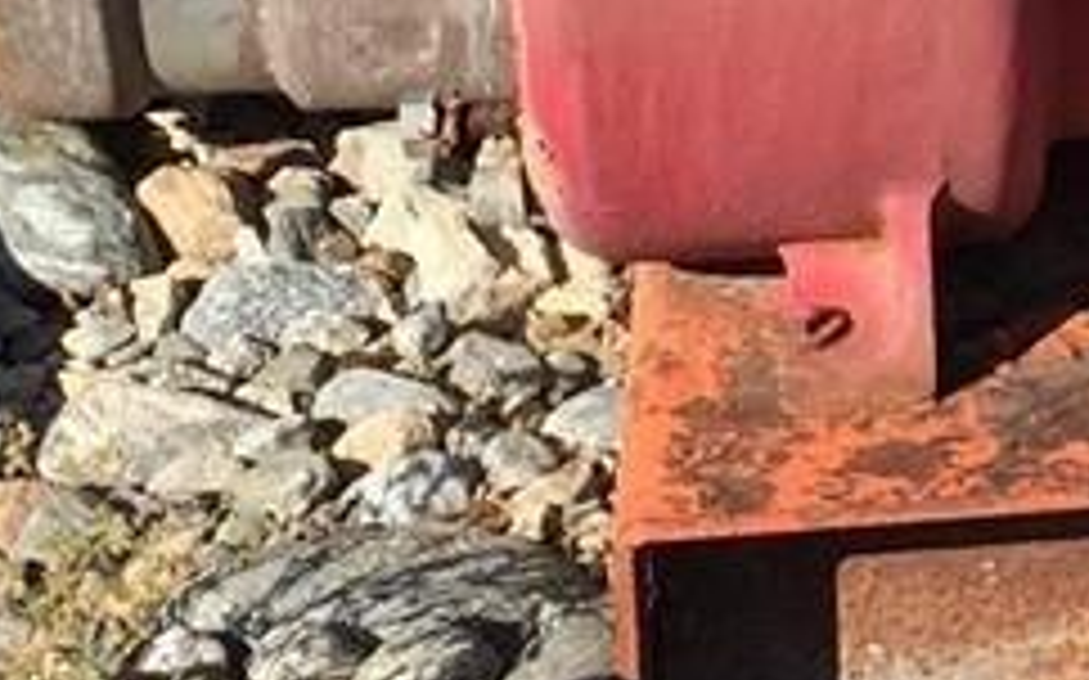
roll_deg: -4.7
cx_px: 1750
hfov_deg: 9.9
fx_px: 6022
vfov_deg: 6.3
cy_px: -545
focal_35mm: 203
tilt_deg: -17.8
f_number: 2.2
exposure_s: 1/1364
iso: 32
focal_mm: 4.15
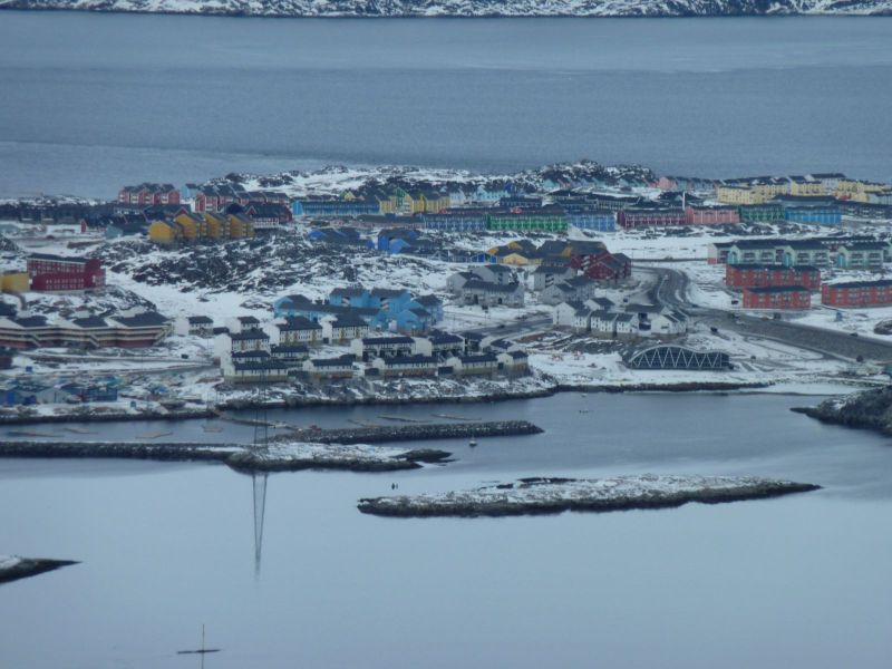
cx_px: 446
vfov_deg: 5.0
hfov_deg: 6.6
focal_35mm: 300
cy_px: 334
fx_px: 7731
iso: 80
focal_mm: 49.2
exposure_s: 1/500
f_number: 5.6
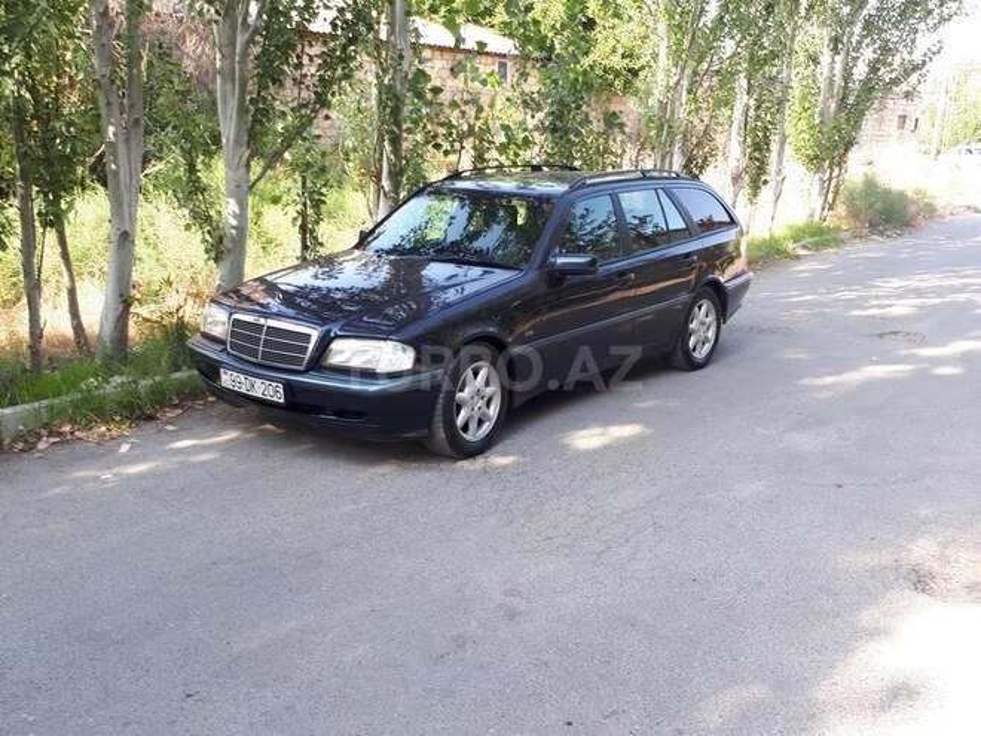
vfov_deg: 51.4
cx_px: 490
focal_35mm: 27
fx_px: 765
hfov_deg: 65.3
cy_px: 368
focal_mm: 3.6
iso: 40
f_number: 1.9
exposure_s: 1/149
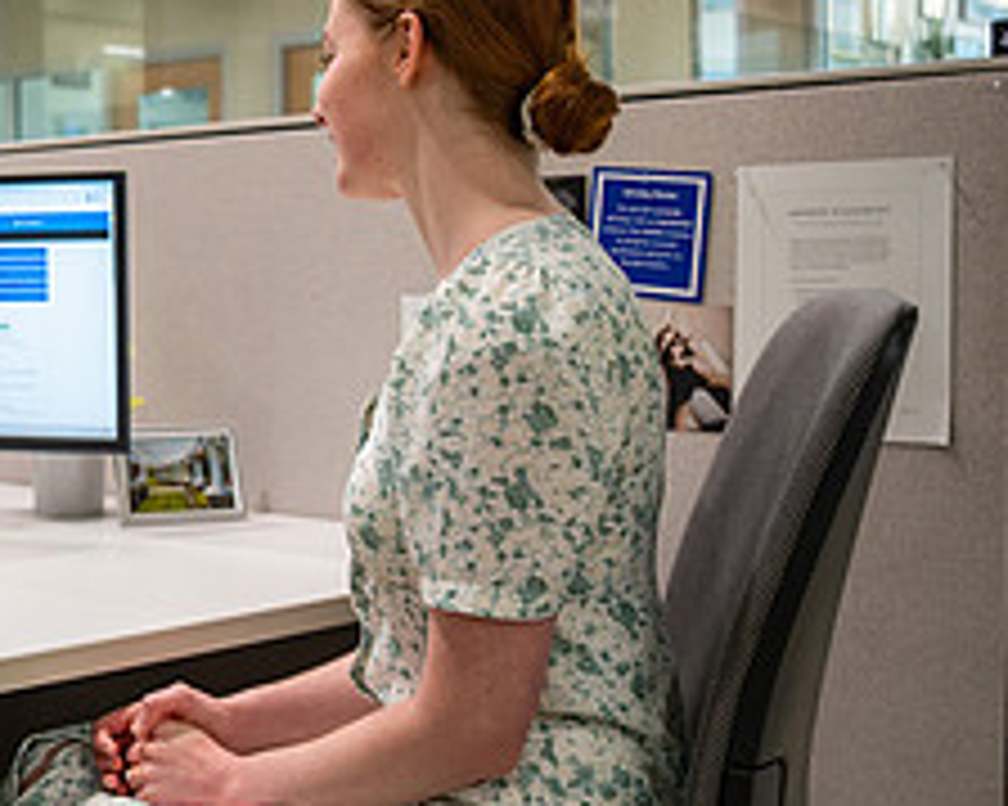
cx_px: -148
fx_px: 1849
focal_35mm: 62
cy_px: 349
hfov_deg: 27.4
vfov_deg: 24.6
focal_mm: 24.5
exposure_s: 1/160
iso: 640
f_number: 2.8
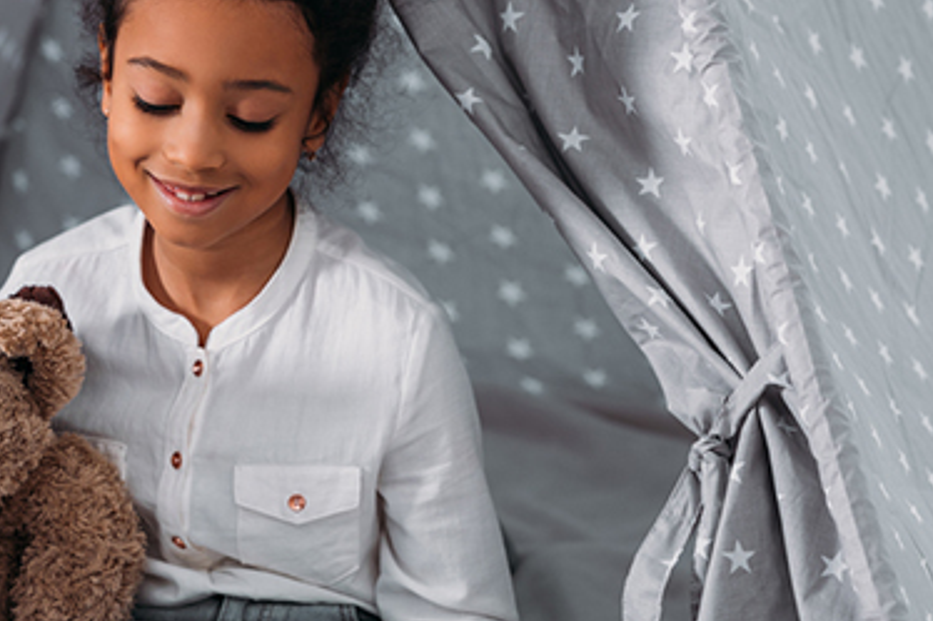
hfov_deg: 8.0
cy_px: 333
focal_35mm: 258
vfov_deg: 5.3
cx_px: 187
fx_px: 6683
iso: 160
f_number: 4
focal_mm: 155
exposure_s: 1/200
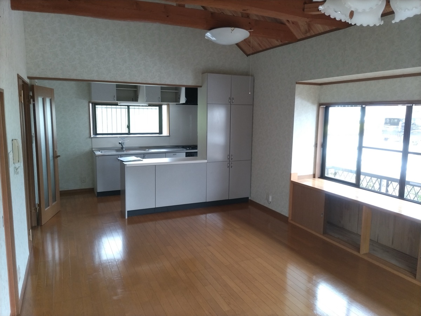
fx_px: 316
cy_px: 158
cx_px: 210
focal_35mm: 26
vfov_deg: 53.1
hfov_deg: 67.3
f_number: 1.79
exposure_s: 1/86.9
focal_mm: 4.8
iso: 200
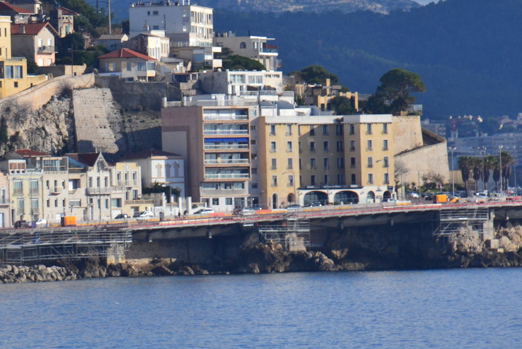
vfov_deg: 2.2
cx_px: 86
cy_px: 70
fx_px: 9137
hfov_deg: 3.3
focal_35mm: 630
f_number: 11
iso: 250
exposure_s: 1/500
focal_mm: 240
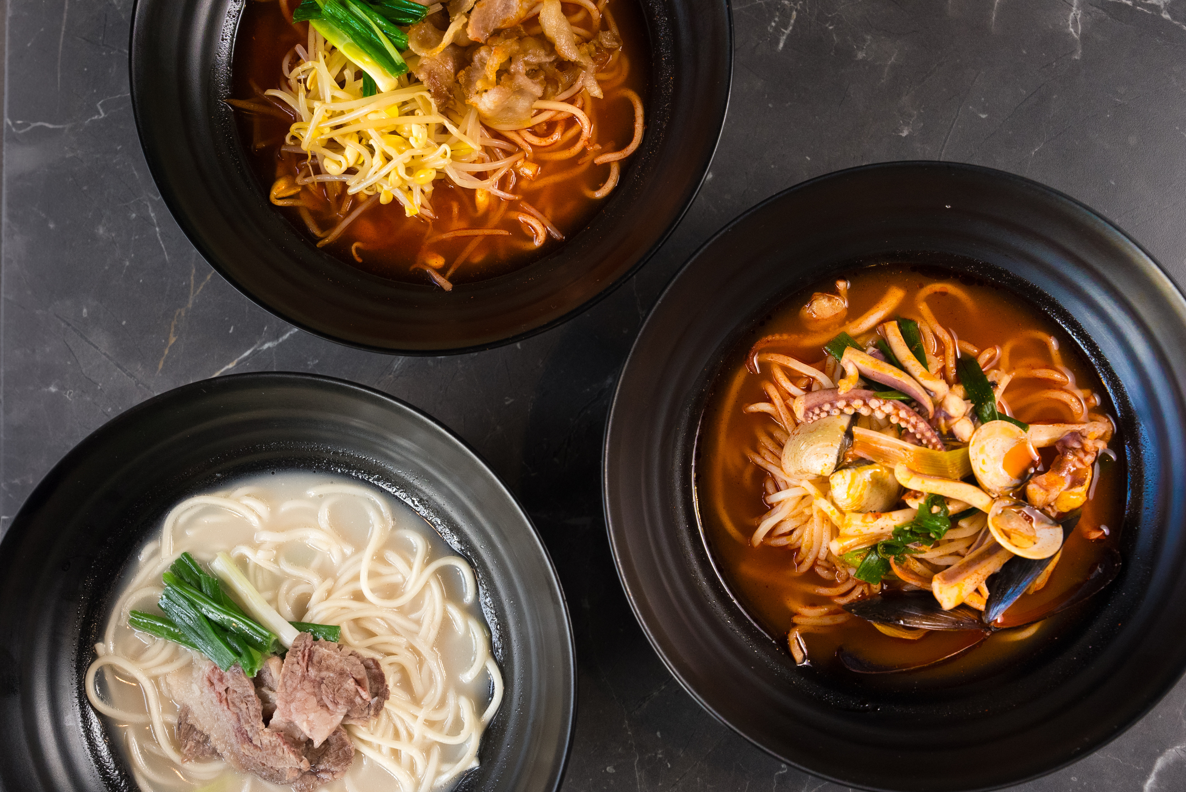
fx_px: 1648
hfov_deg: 39.6
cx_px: 593
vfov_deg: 27.0
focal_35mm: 50
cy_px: 396
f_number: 5.6
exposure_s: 1/250
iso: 1600
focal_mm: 50
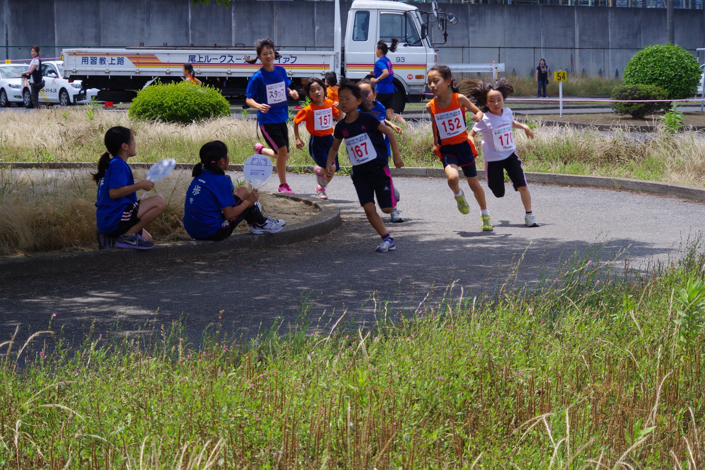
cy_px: 235
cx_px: 352
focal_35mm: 82
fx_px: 1606
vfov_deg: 16.7
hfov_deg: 24.8
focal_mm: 55
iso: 200
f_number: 11
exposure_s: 1/200
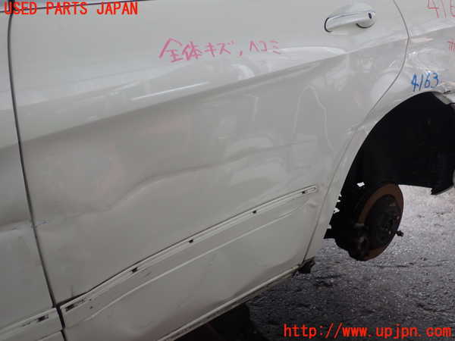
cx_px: 228
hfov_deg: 60.0
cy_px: 170
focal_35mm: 30
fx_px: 394
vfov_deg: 46.8
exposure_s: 1/60
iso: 100
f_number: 2.3
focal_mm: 5.4
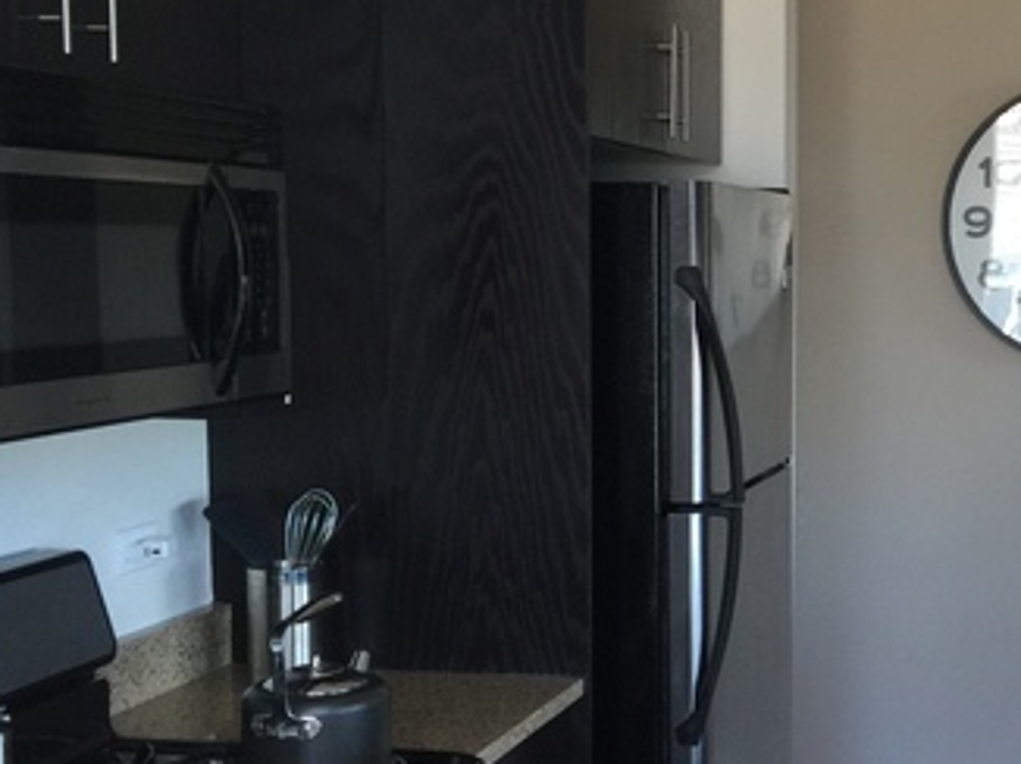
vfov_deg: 25.6
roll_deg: -2.3
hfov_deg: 31.8
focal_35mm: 57
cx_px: 968
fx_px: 1680
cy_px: 438
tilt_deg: -4.2
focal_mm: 4.15
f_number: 2.2
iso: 50
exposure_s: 1/30
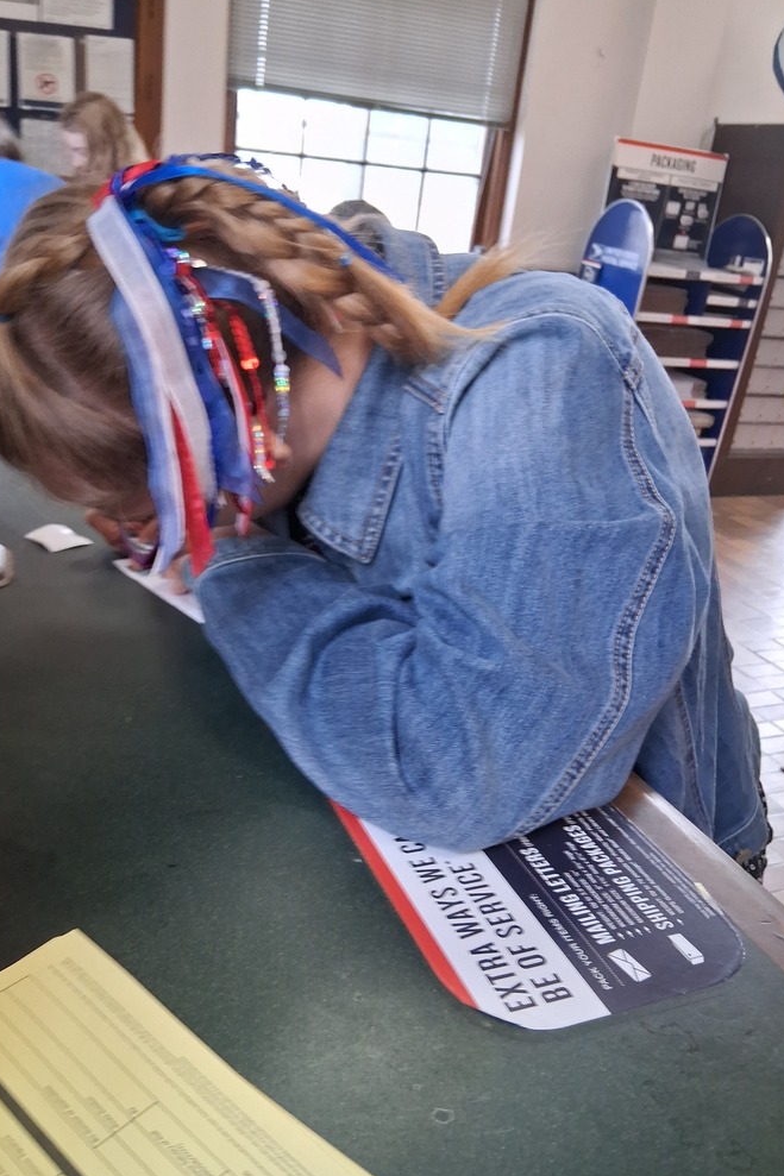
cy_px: 597
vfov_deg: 65.5
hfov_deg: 46.2
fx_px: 915
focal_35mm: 28
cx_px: 333
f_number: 1.8
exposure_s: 1/50
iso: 250
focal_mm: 3.98
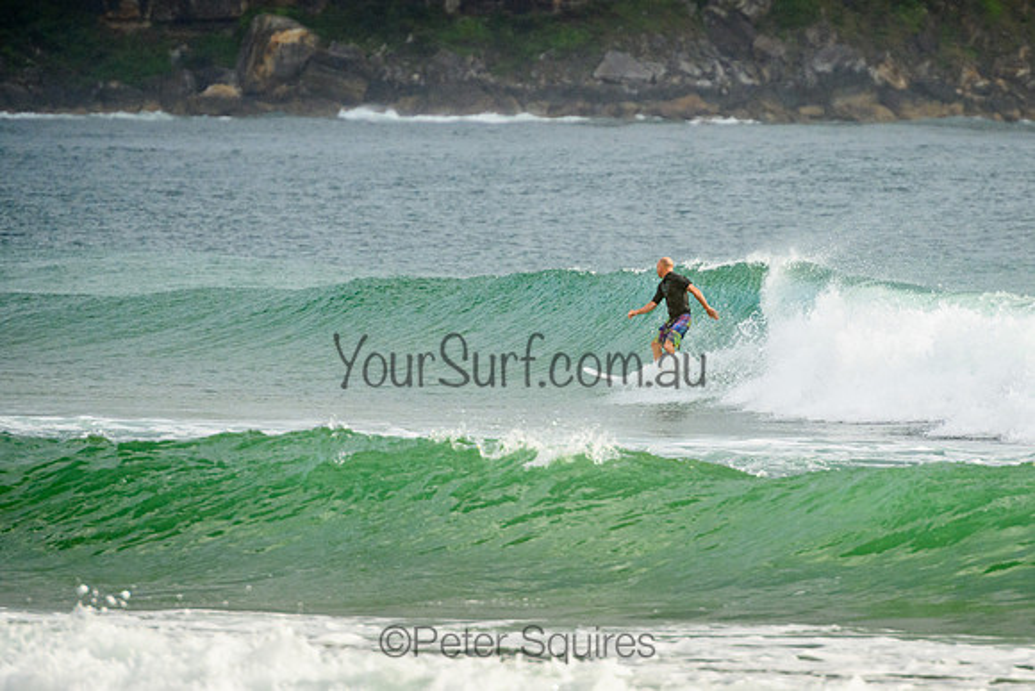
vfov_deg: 2.5
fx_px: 15817
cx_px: 672
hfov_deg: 3.7
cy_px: 276
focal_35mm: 550
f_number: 5.6
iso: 800
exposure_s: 1/2000
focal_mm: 400
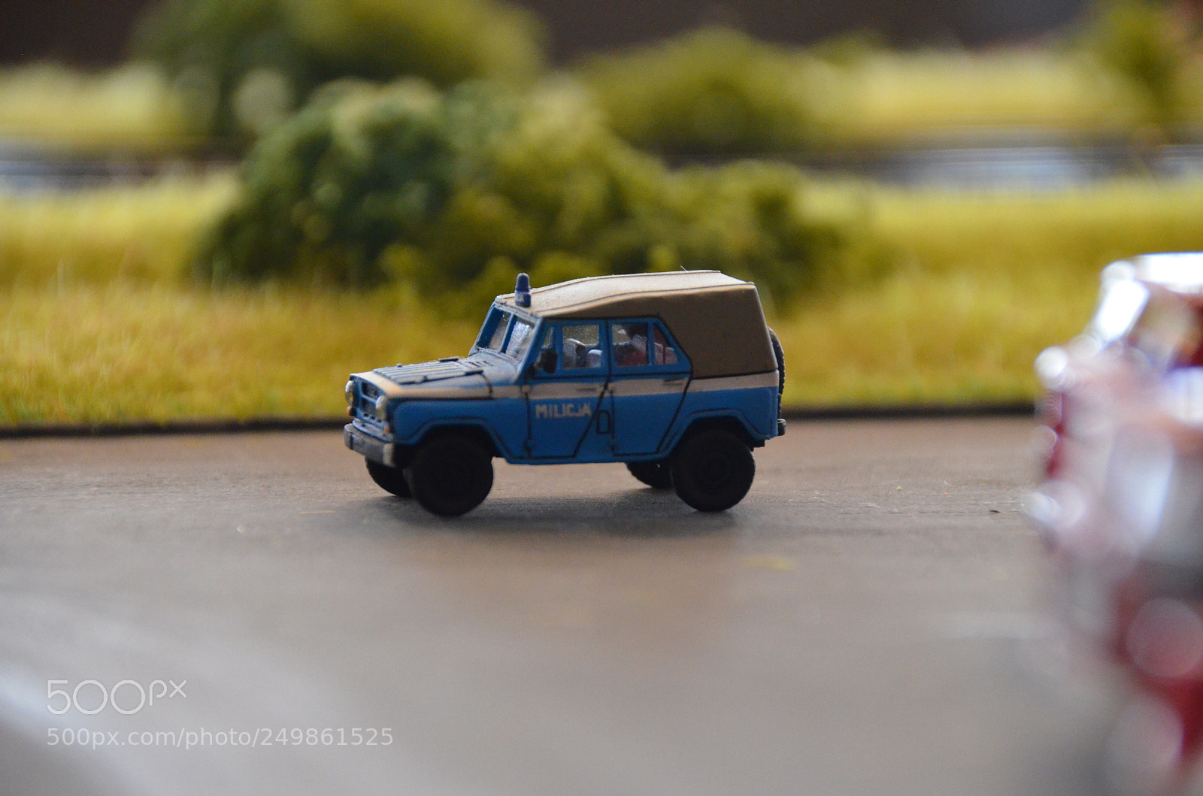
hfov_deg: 6.9
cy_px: 398
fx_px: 10002
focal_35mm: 300
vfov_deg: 4.6
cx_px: 602
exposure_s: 1/100
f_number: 6.3
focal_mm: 200
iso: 3200
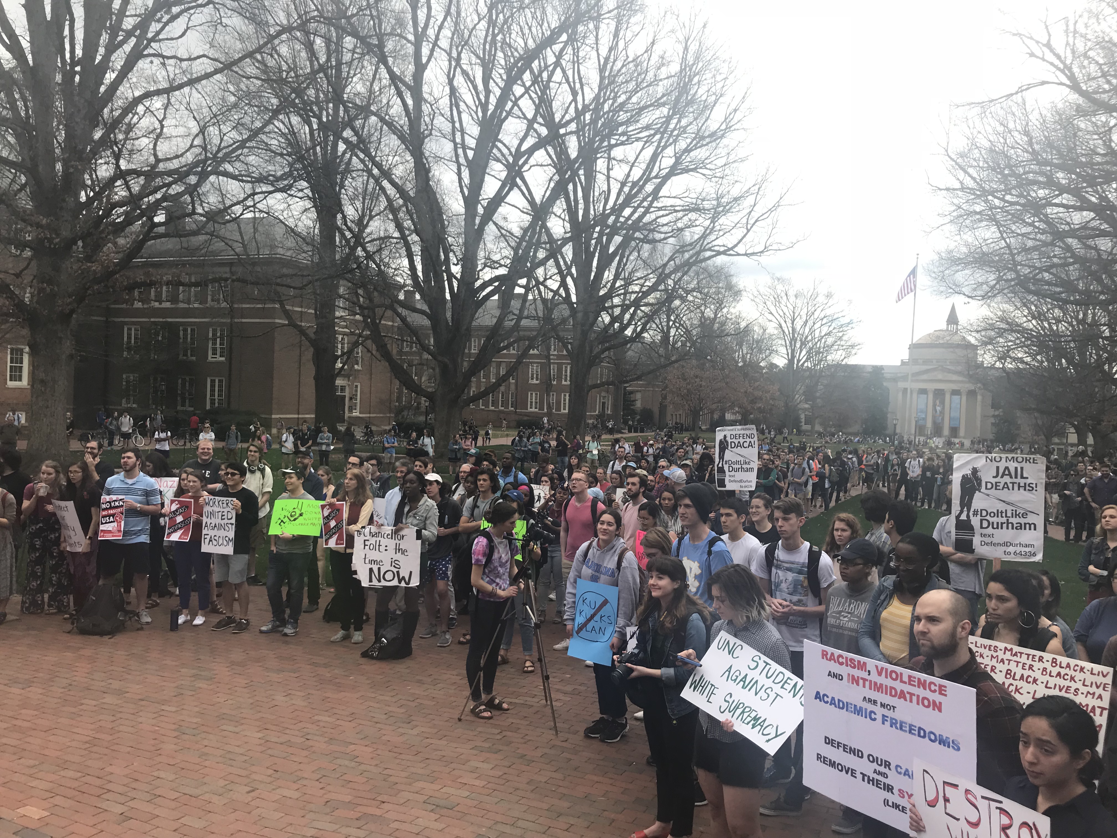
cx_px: 558
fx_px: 904
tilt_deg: -0.2
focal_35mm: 28
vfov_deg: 49.7
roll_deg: -1.8
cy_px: 419
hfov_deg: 63.4
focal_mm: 3.99
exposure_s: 1/341
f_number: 1.8
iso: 20
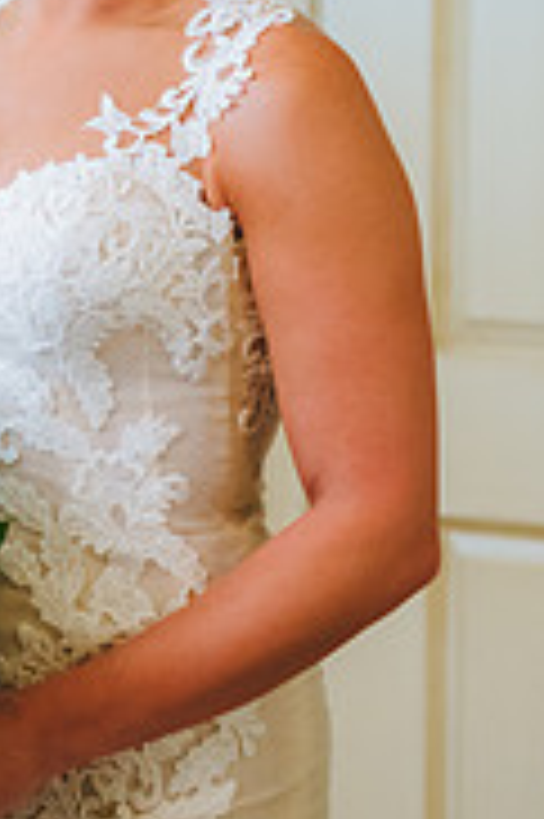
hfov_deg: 7.9
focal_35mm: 173
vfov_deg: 11.9
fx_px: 3929
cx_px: -18
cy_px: 220
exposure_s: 1/100
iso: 1000
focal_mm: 70
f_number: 2.8
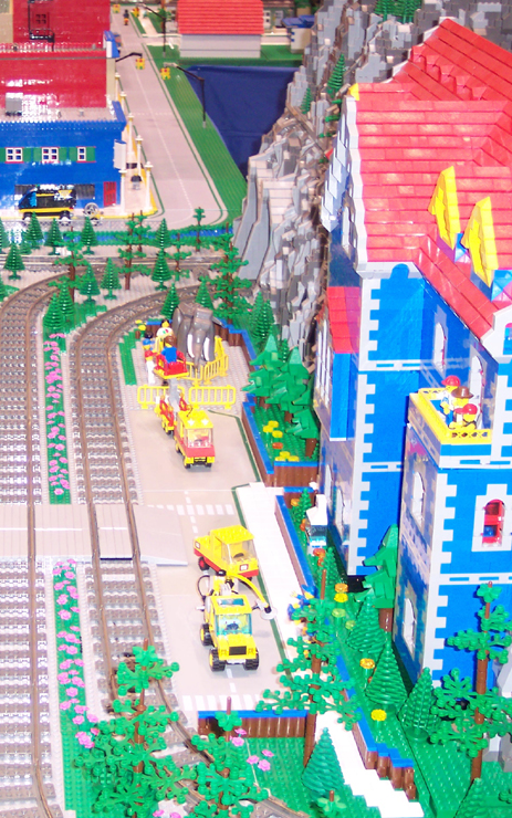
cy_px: 407
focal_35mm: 73
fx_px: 1629
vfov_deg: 28.2
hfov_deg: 17.6
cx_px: 45
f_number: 3.4
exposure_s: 1/30
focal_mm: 10.7
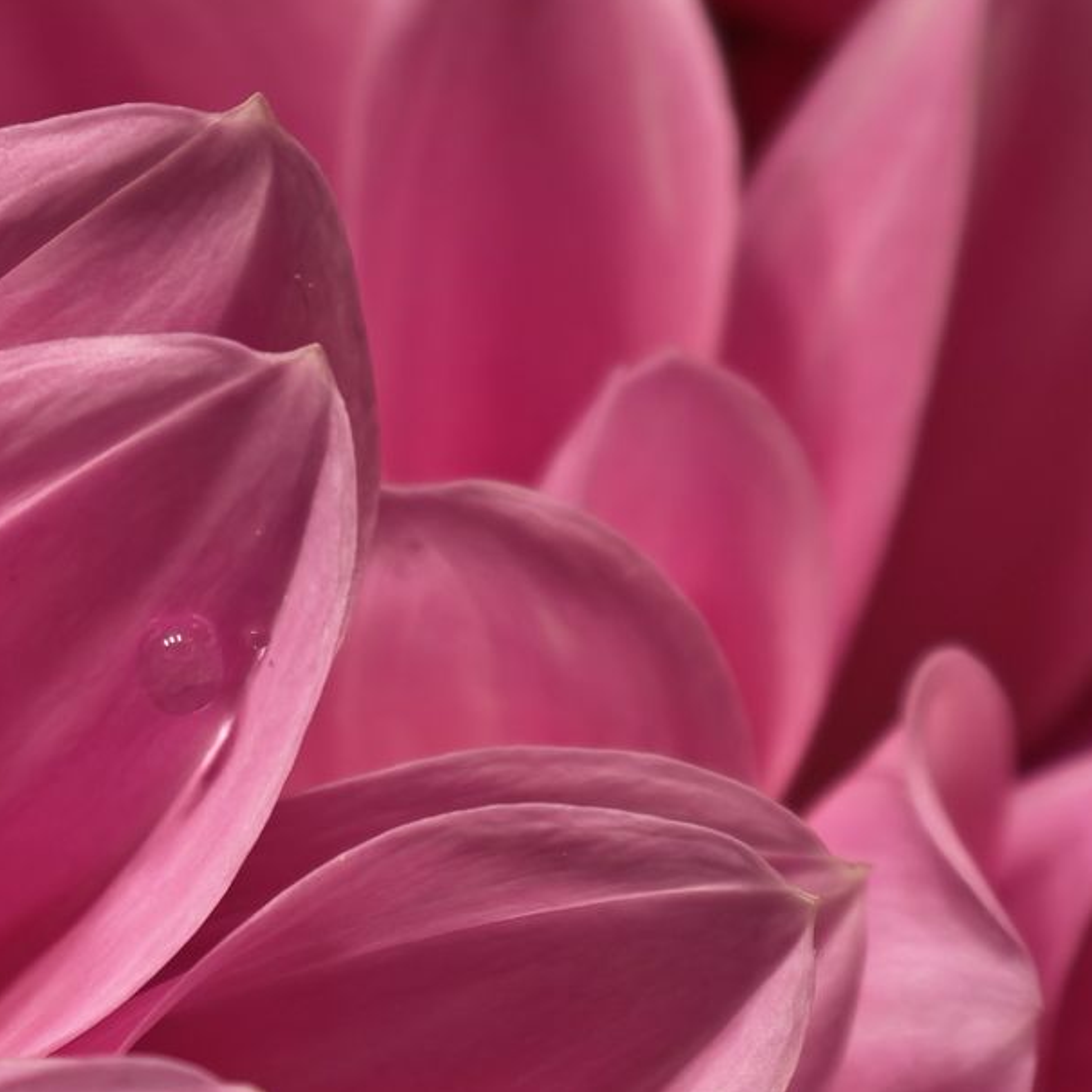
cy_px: 545
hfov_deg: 4.3
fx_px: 14419
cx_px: 323
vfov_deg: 4.3
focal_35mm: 404
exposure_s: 1/100
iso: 640
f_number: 2.6
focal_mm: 22.48
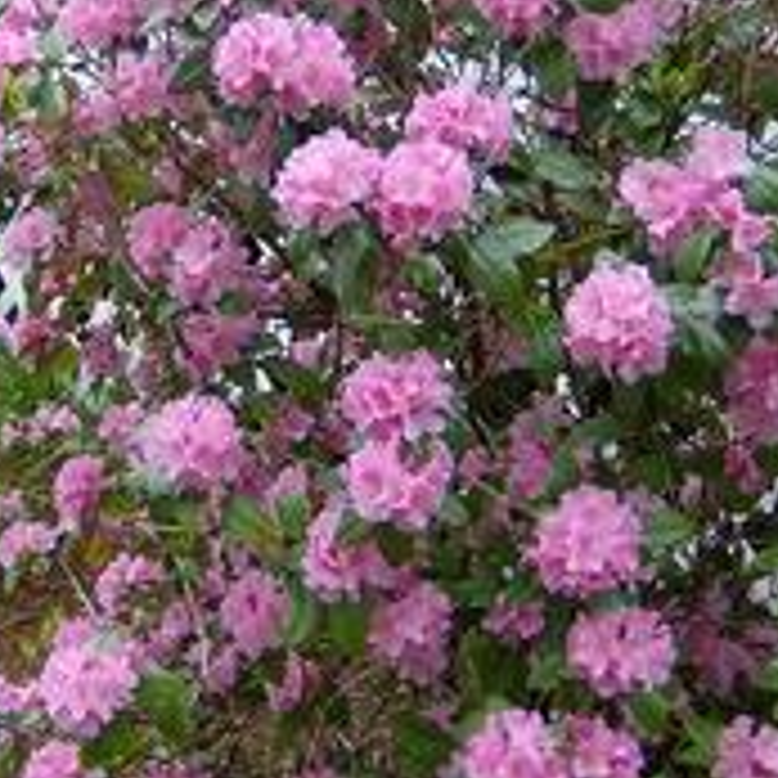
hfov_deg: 20.9
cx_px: 58
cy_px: 229
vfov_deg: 21.3
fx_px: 2060
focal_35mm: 81
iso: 100
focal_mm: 6
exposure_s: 1/131
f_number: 2.8
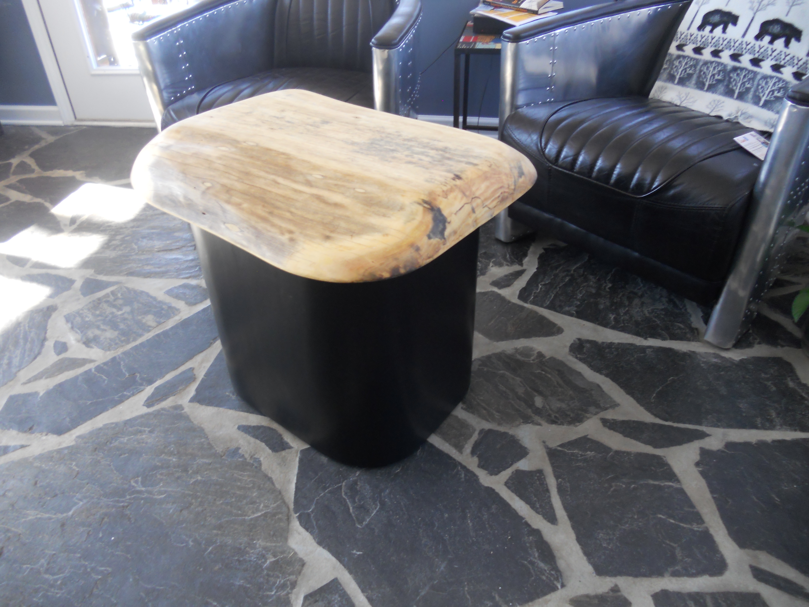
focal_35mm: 27
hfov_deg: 65.3
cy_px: 304
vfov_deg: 51.4
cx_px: 404
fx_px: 631
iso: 160
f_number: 3.2
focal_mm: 4.9
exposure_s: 1/30
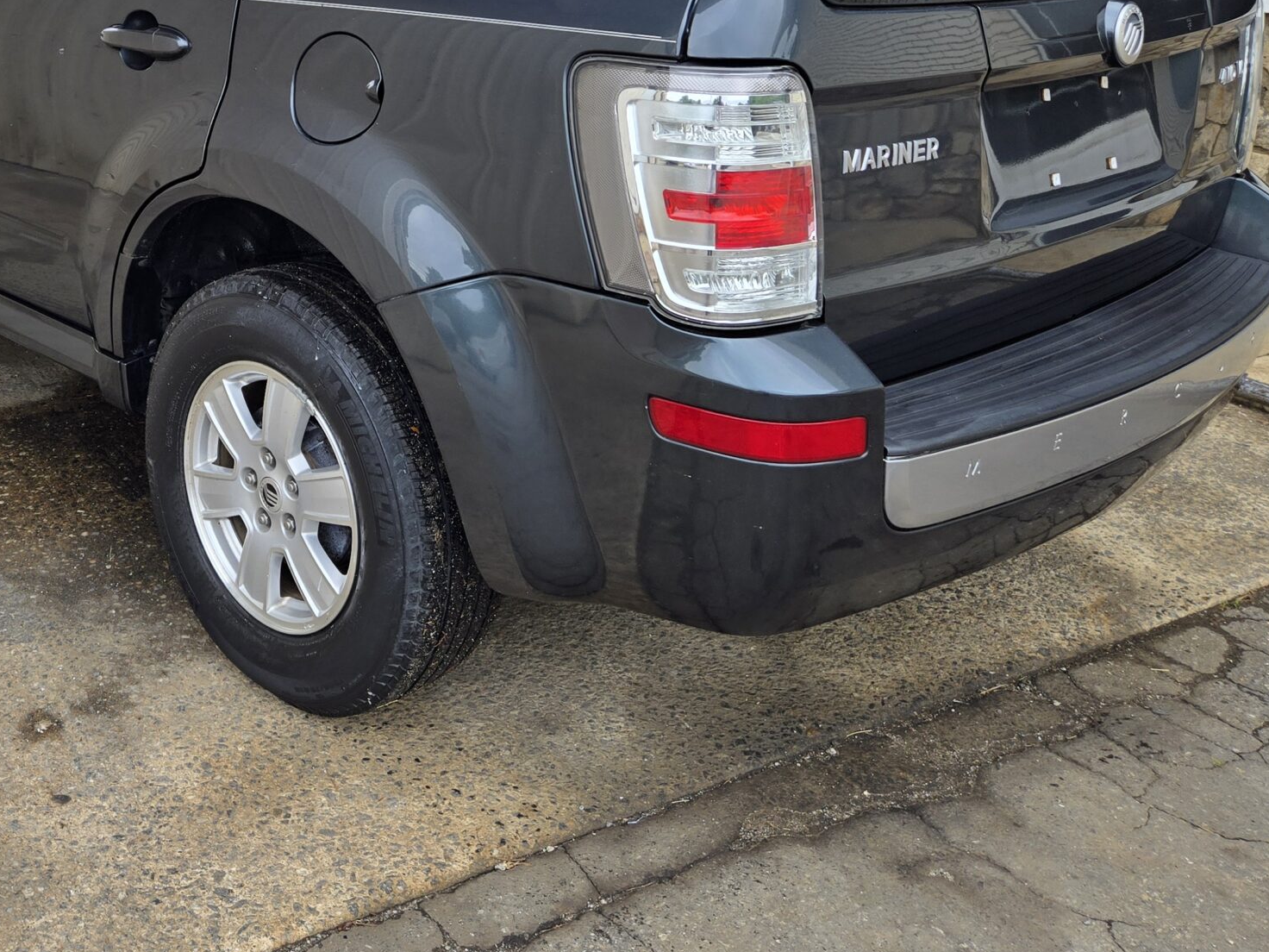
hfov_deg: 44.4
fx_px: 1466
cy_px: 176
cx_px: 242
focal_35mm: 40
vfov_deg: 34.7
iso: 25
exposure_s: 1/734
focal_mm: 5.4
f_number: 1.8
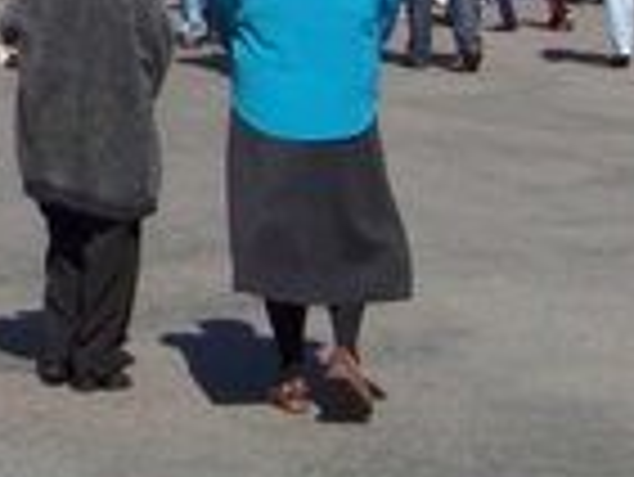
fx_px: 3226
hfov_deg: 11.0
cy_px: -189
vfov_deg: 8.3
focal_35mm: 176
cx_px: -184
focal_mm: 9.36
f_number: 8
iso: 200
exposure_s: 1/800
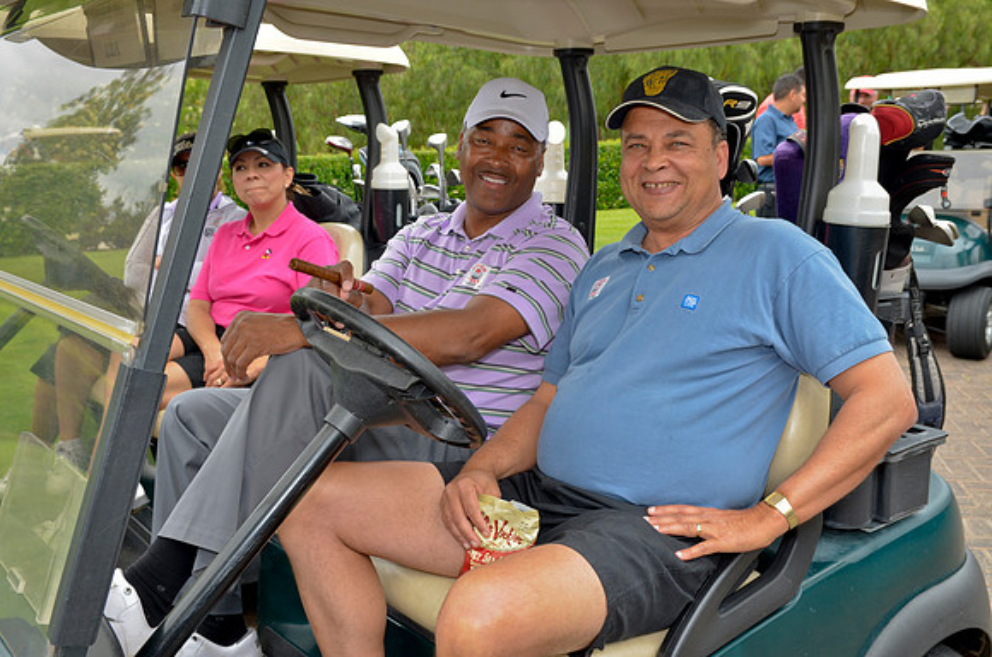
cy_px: 328
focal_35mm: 39
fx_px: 1072
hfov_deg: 49.6
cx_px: 496
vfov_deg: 34.1
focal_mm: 26
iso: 200
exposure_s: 1/200
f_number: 6.3
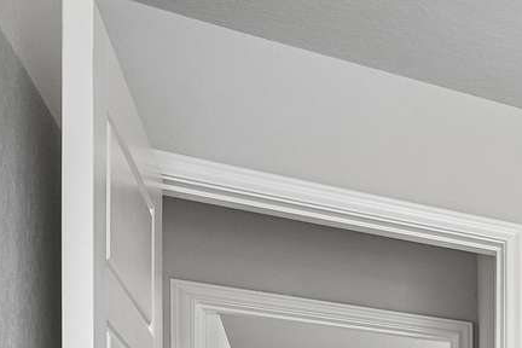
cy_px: 575
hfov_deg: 21.7
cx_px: 933
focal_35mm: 60
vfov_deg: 18.8
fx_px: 870
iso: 400
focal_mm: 16
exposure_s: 1/25
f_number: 8
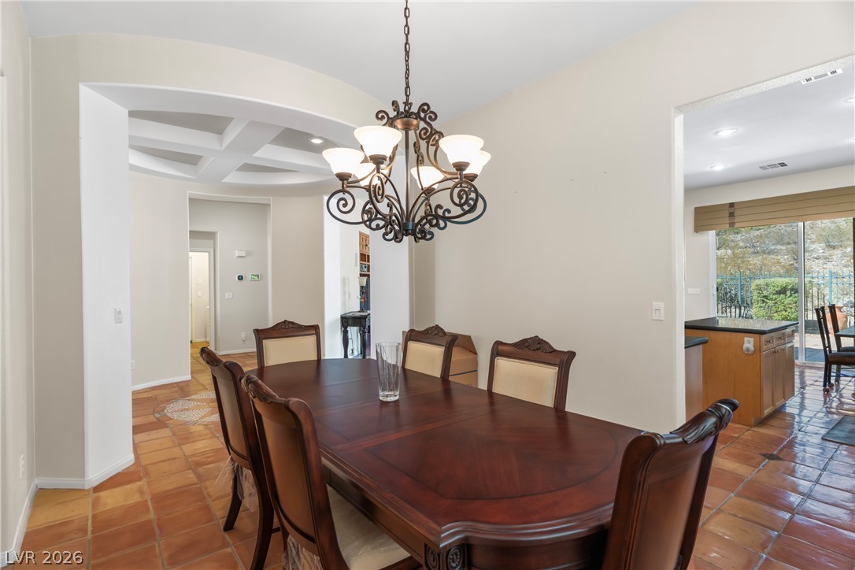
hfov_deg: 90.0
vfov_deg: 67.4
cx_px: 428
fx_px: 427
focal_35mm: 18
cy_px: 285
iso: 400
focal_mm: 18
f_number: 5
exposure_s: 1/2
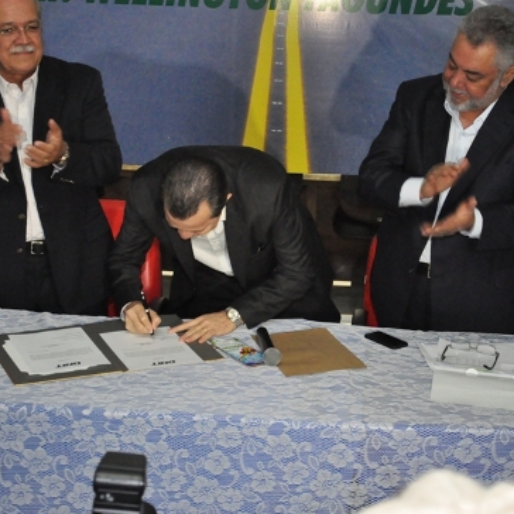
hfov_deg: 22.2
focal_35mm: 78
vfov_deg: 22.2
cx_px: 223
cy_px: 256
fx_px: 1310
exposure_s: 1/60
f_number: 8
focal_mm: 40
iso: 3200
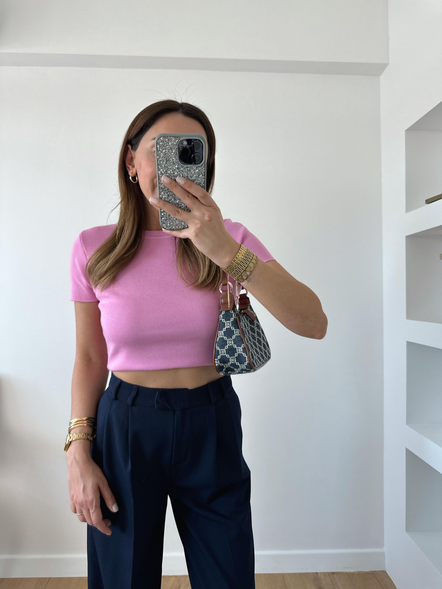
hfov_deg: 56.8
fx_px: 409
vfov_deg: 71.6
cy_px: 294
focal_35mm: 24
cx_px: 221
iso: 100
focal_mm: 6.86
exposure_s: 1/121
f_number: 1.78
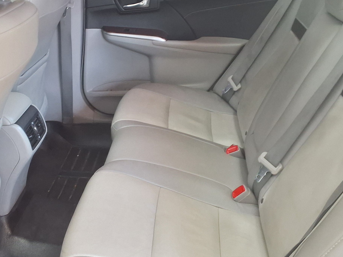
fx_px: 495
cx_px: 147
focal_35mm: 50
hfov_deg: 38.1
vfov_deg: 29.1
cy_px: 116
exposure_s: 1/60
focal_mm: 2.91
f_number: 1.9
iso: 50
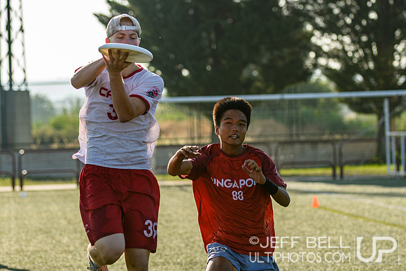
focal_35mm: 206
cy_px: 136
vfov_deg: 6.7
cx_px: 132
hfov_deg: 10.0
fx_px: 2327
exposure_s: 1/1000
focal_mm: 102
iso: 100
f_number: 3.2
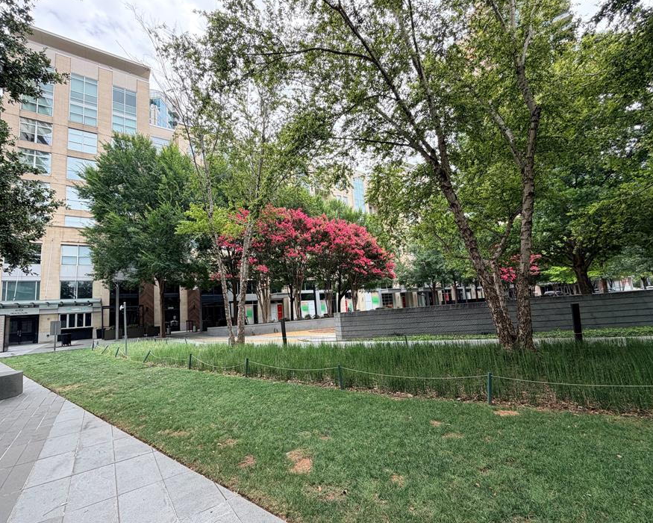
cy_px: 272
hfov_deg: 93.0
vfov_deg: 80.3
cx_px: 310
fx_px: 309
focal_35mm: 16
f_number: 2.2
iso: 40
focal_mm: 2.22
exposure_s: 1/255
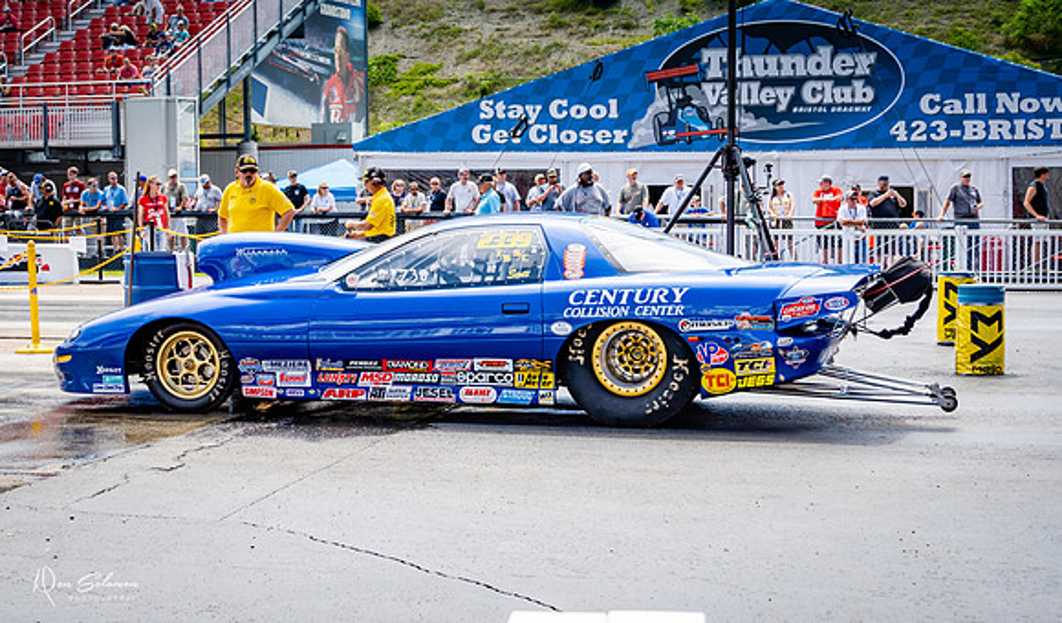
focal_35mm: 61
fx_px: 1740
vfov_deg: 20.3
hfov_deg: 33.9
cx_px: 510
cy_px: 265
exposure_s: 1/320
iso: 100
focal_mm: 36
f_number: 5.6
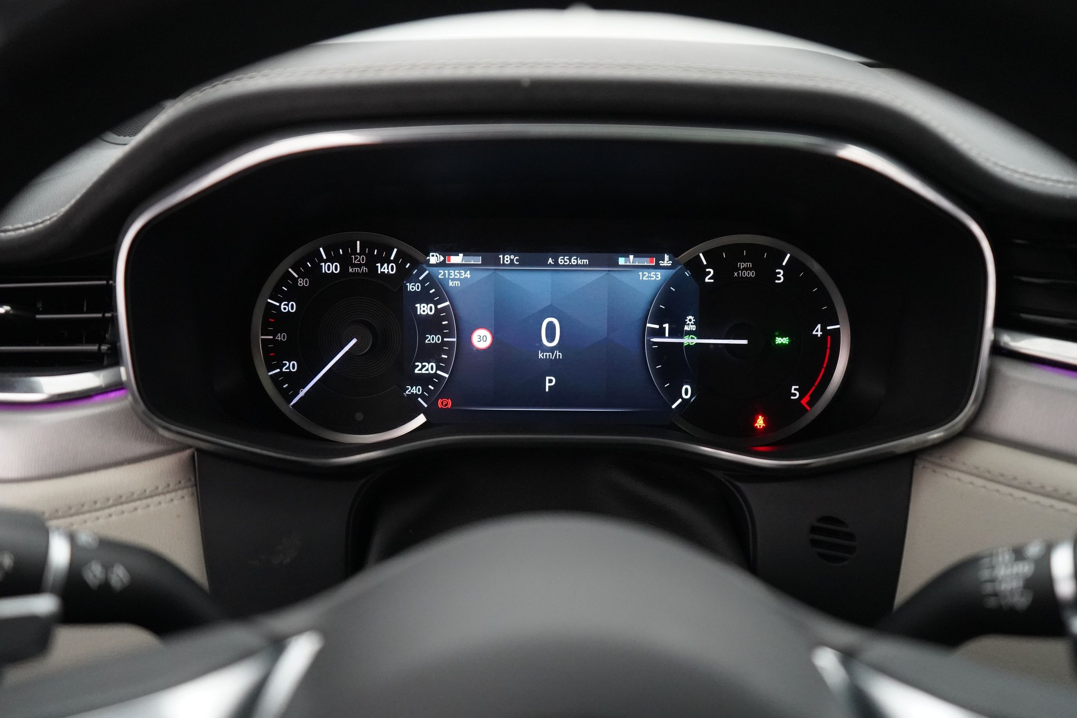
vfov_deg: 42.3
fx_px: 927
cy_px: 359
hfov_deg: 60.3
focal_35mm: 31
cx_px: 538
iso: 8000
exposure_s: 1/160
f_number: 4
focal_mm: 31
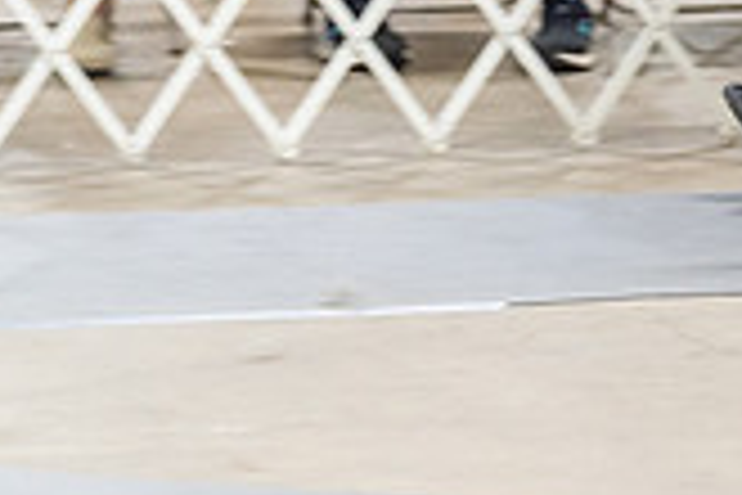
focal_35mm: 443
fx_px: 9130
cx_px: 904
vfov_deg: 3.1
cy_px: -277
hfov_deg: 4.6
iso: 2500
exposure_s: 1/160
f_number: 2.8
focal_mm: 126
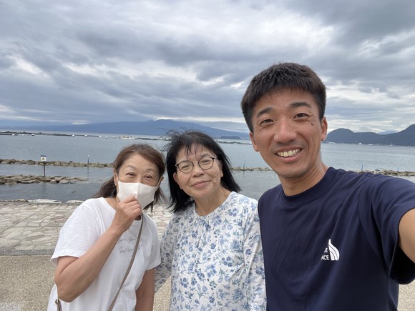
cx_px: 208
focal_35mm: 23
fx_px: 276
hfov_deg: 73.9
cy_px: 156
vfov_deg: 58.9
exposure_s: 1/336
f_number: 2.2
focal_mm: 2.71
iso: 32
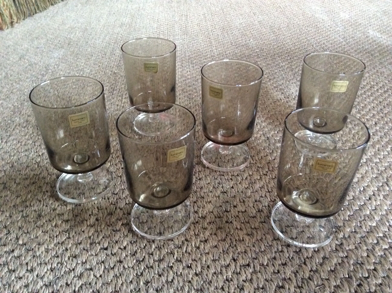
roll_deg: +0.3
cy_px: 146
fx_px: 362
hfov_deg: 56.9
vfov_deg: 44.1
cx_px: 196
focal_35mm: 32
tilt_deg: -35.5
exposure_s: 1/17
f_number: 2.4
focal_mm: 3.3
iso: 500
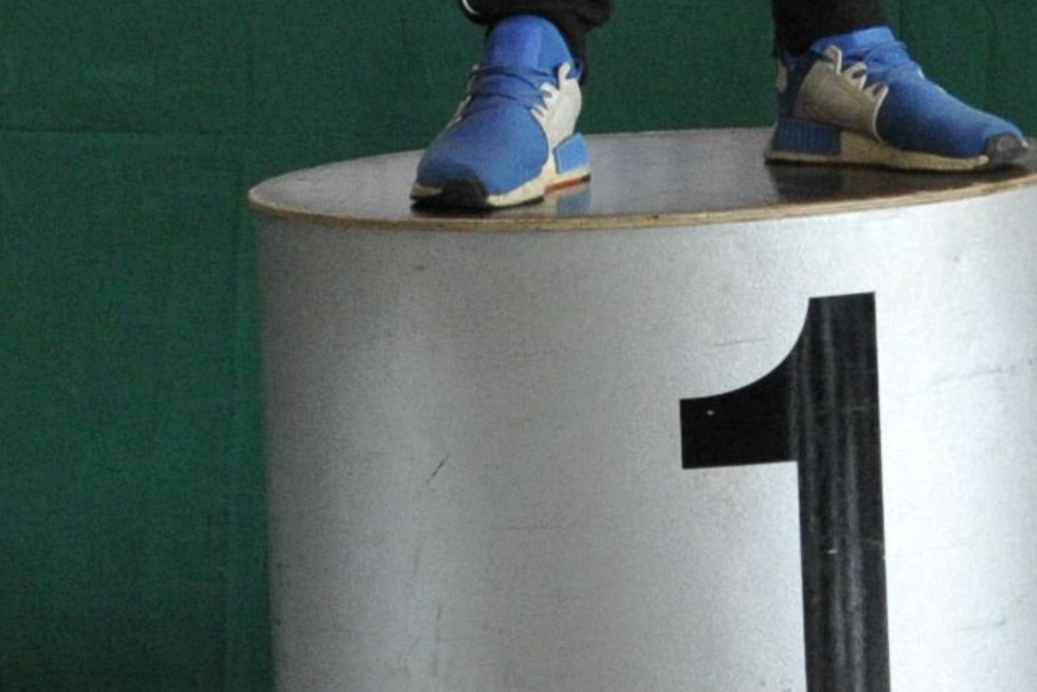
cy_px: -528
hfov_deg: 8.4
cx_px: 1290
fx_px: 6972
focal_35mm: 242
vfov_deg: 5.6
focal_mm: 50
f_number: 5
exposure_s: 1/640
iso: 5000
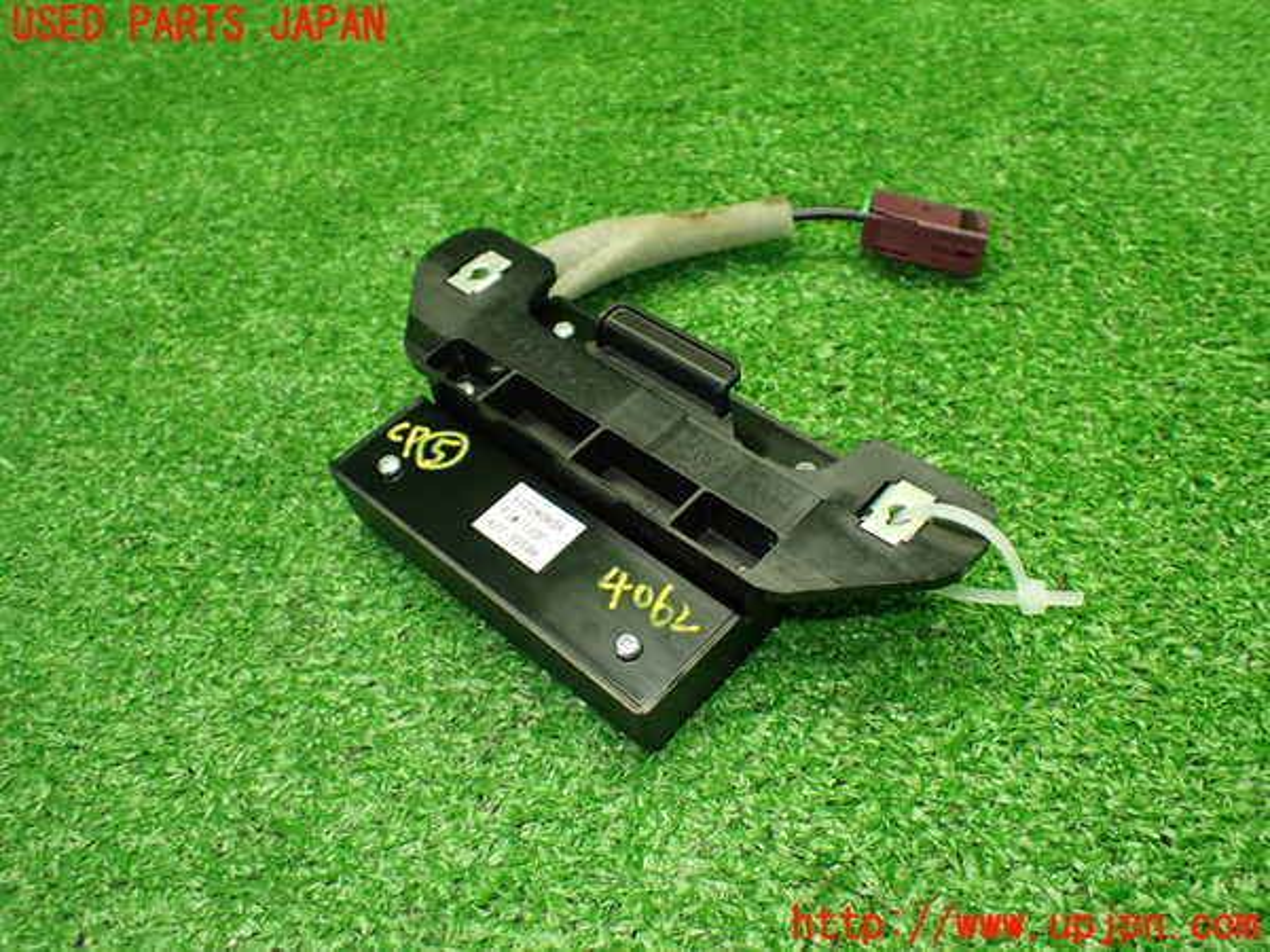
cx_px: 635
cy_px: 476
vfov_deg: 46.8
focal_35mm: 30
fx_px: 1101
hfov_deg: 60.0
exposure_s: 1/125
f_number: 2.3
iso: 640
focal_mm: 5.4
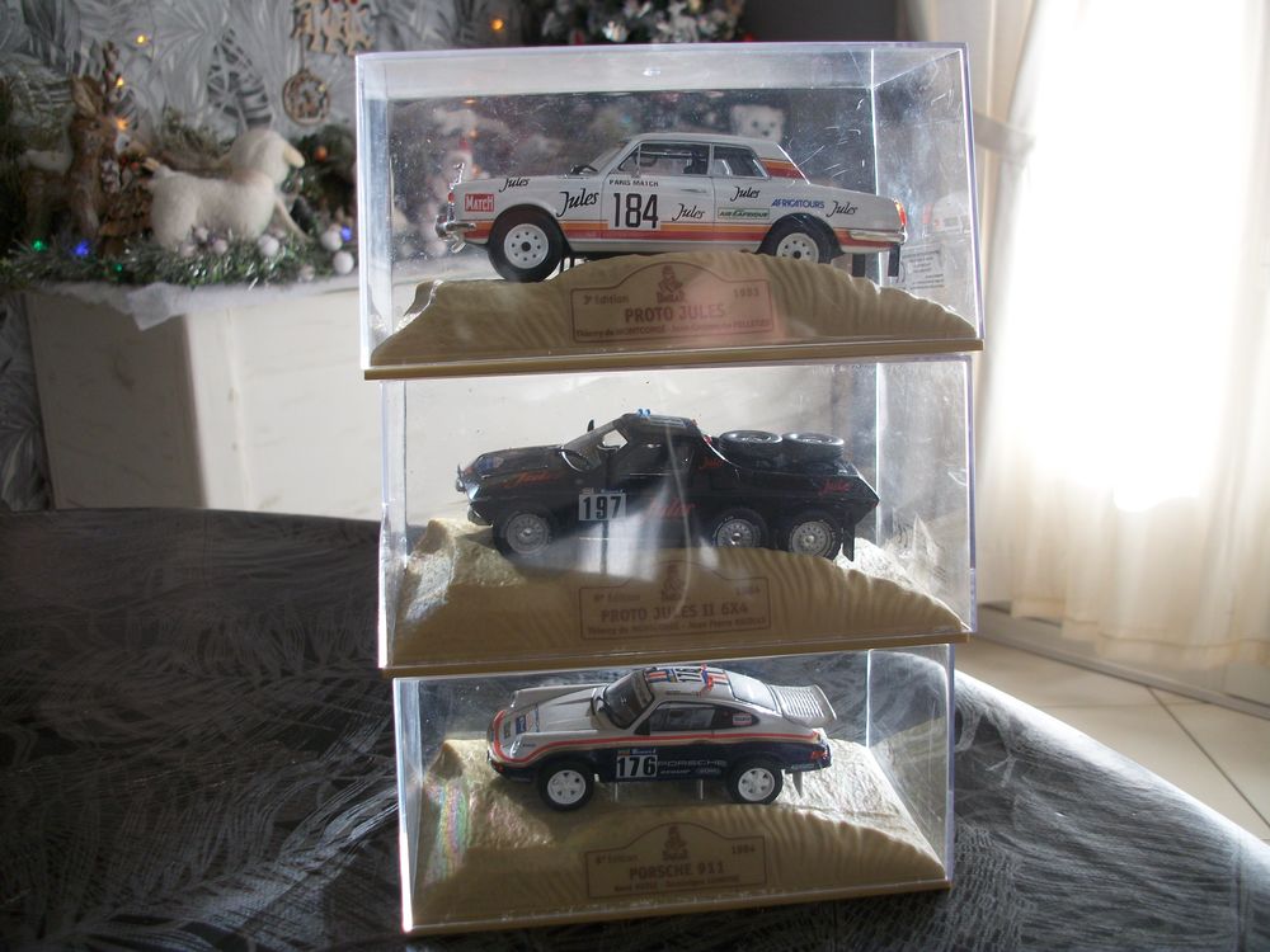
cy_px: 476
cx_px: 635
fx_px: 1137
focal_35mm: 31
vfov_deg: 45.4
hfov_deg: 58.4
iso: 80
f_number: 2.9
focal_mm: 5.7
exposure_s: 1/177
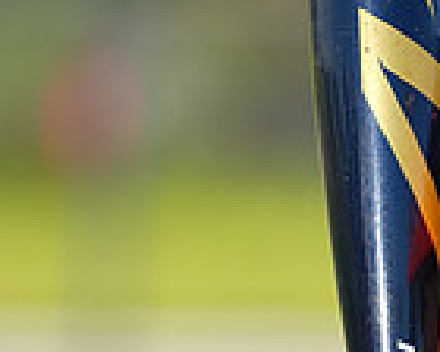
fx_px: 10118
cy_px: 453
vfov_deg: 2.0
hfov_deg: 2.5
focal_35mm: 777
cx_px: 605
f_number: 4
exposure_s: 1/250
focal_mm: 200
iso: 50
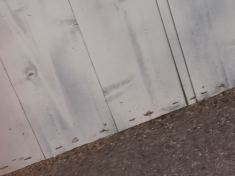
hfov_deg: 10.0
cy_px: -364
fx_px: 971
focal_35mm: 143
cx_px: 724
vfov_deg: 8.5
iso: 100
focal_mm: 5.5
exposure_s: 1/242
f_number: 1.75
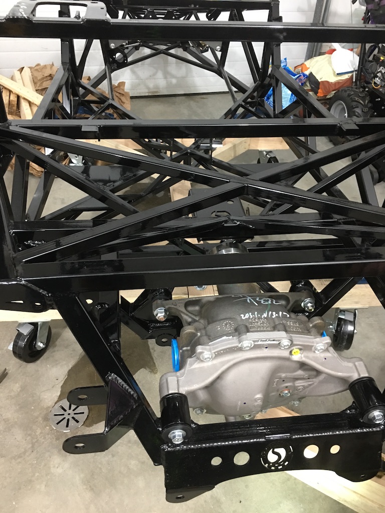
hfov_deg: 48.2
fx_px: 430
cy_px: 256
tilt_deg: -39.0
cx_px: 192
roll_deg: -2.3
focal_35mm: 29
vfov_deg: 61.7
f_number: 2.2
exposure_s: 1/4
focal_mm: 4.15
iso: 50
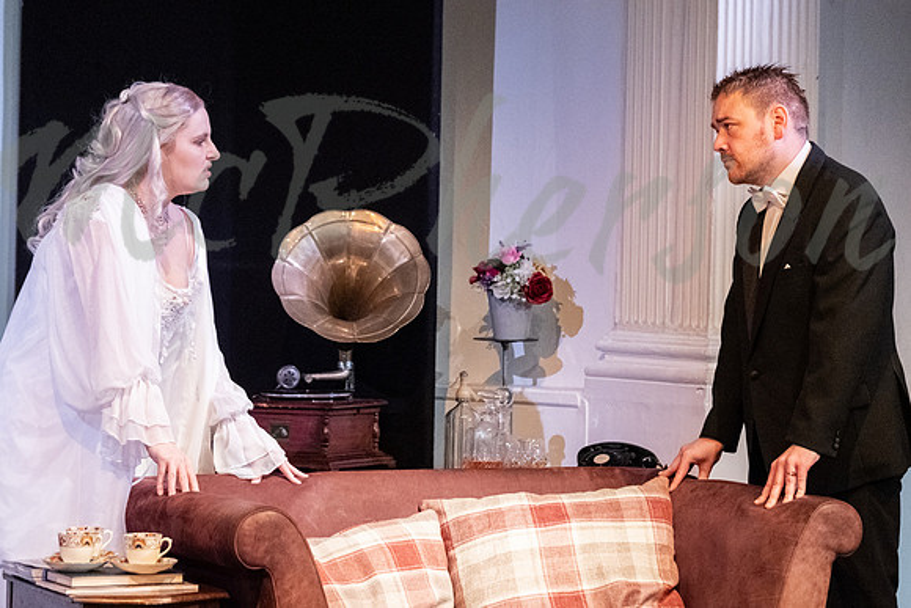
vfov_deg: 11.6
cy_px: 234
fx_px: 2991
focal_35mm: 118
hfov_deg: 17.3
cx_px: 513
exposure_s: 1/250
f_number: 3.2
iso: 2000
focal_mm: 63.4
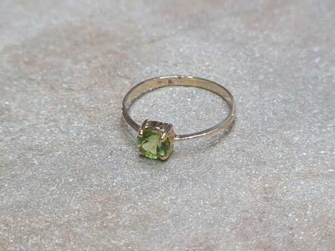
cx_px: 168
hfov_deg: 67.3
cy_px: 126
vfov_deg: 53.1
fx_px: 252
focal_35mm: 26
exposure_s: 1/100
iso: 80
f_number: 1.8
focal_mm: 5.4
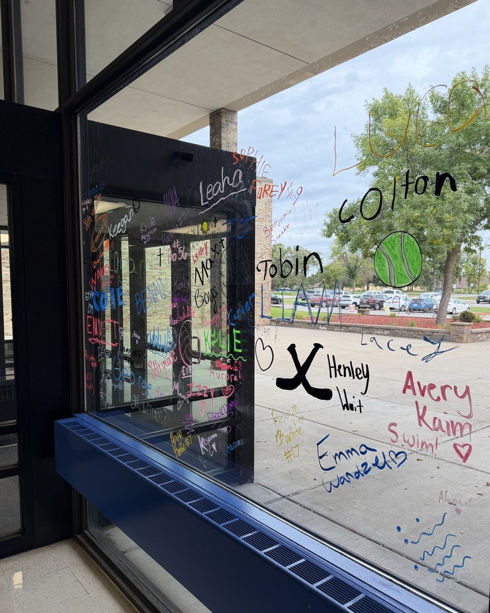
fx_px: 471
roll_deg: -0.8
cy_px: 334
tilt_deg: -5.8
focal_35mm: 26
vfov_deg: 65.9
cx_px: 241
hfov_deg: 54.9
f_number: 1.78
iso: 100
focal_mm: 6.76
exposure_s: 1/612
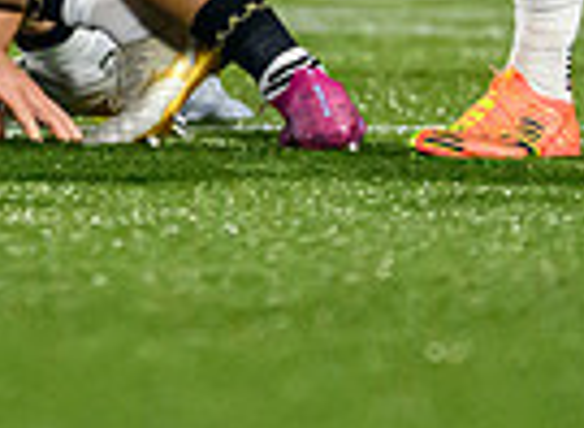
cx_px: 439
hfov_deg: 0.6
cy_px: -201
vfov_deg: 0.4
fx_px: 55784
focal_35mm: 3333
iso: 8000
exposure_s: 1/1600
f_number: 4
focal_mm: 560
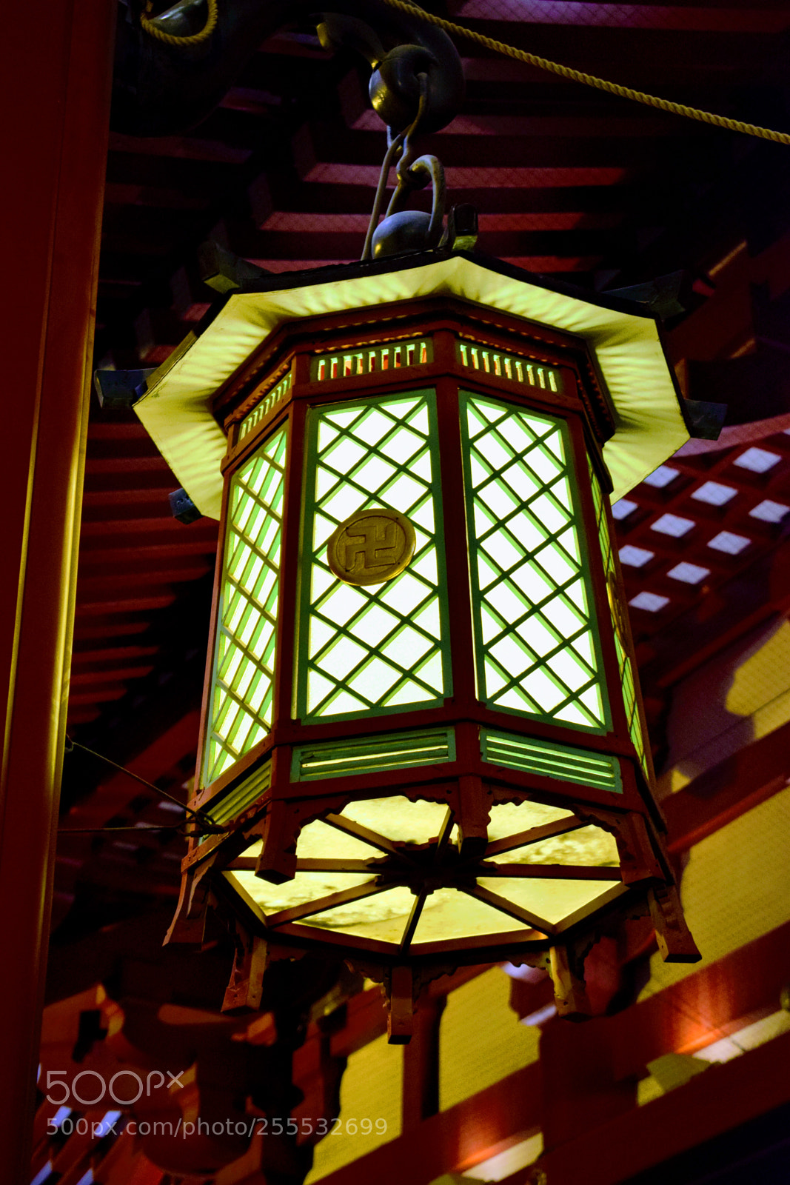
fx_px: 2715
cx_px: 395
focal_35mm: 82
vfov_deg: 24.6
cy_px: 592
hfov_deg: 16.6
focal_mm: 55
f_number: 5.6
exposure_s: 1/60
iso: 900
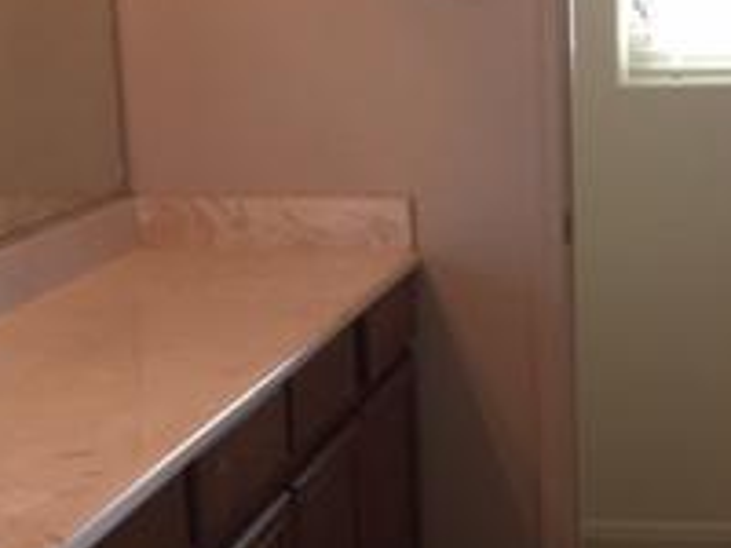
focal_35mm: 93
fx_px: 1964
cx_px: 541
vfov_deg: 15.8
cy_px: 420
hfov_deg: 20.9
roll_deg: +0.7
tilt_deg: -13.3
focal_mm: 4.15
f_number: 2.2
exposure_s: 1/40
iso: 32
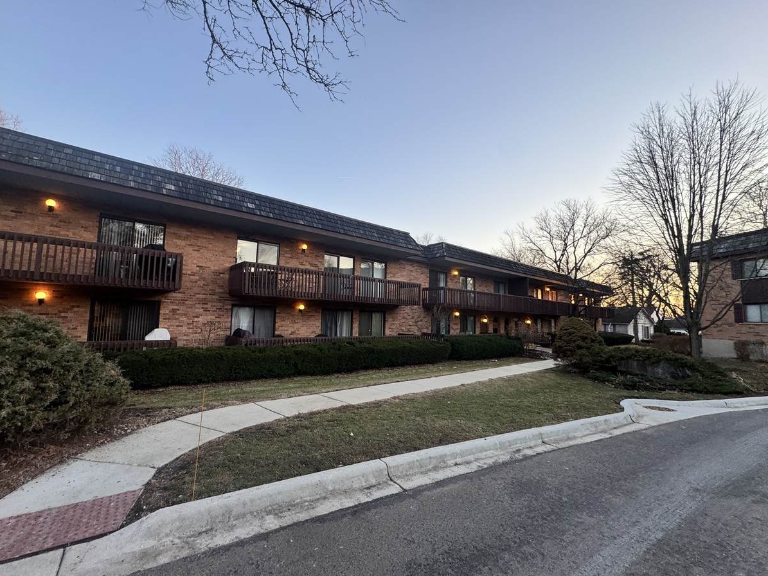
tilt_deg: +4.6
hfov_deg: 98.0
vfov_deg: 81.7
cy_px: 289
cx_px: 358
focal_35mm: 15
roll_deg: -2.7
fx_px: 333
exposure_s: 1/137
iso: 40
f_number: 2.2
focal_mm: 2.22
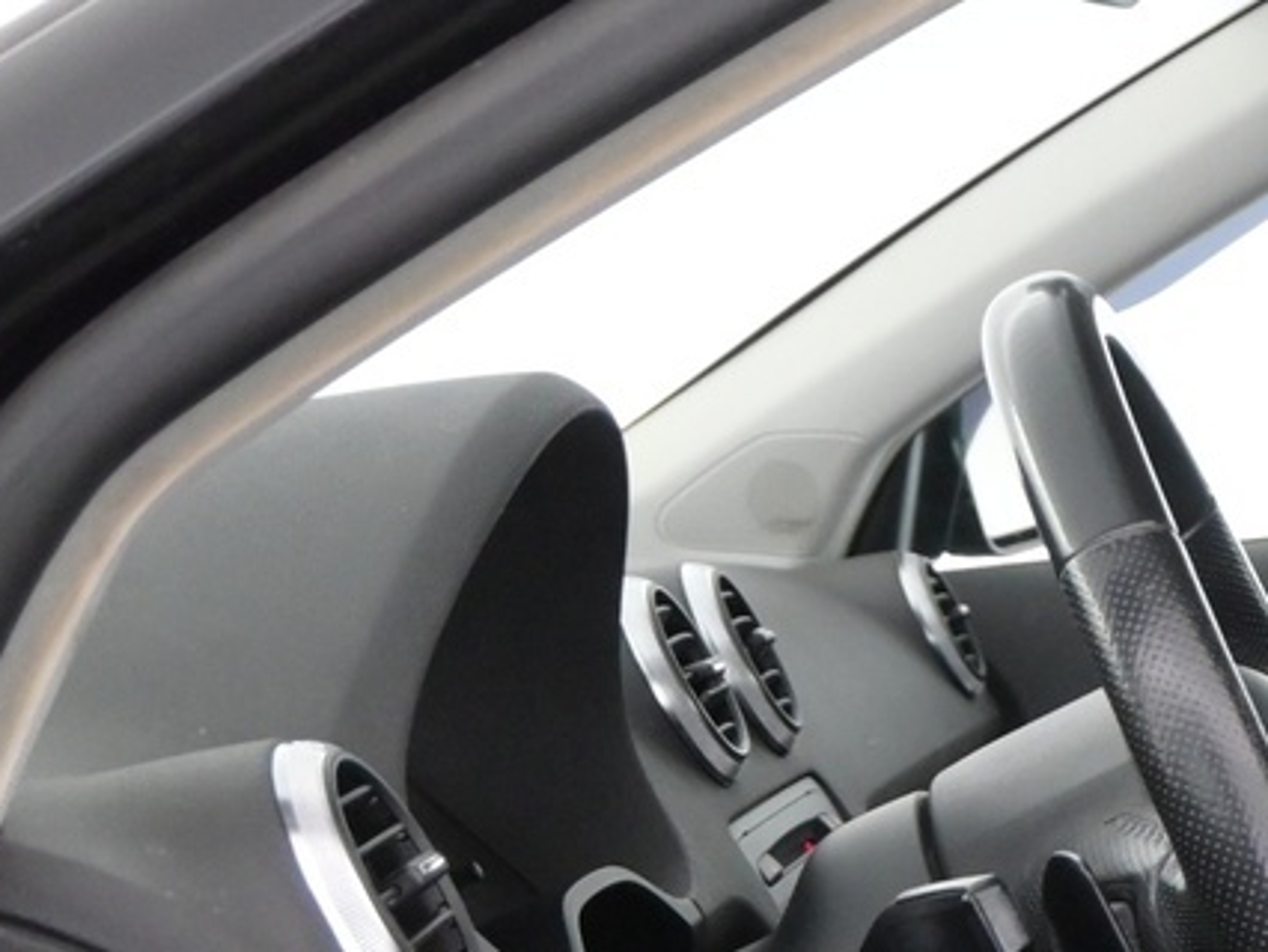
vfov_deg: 13.4
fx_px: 3919
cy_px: 1226
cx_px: 1798
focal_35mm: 107
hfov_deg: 16.9
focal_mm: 19.5
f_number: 3.8
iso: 2500
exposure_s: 1/40
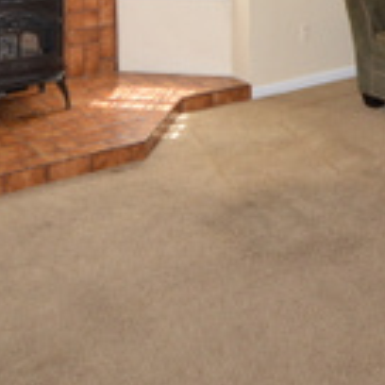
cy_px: -133
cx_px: 258
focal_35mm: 60
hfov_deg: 28.4
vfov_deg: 24.5
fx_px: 755
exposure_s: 1/60
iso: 400
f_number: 4
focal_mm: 10
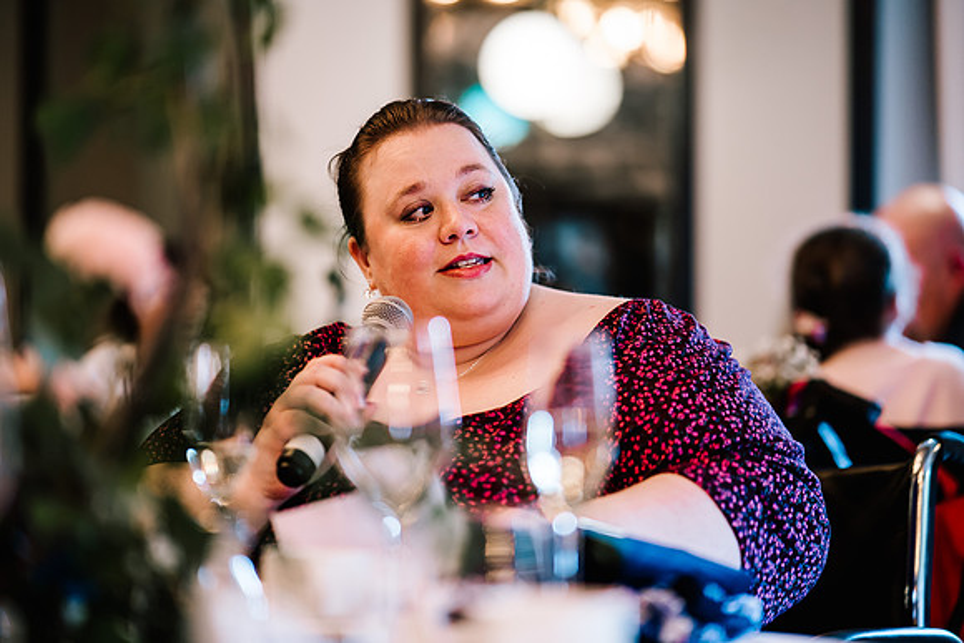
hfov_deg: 22.6
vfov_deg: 15.2
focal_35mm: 90
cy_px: 322
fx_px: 2416
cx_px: 482
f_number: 1.4
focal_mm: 85
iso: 500
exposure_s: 1/250
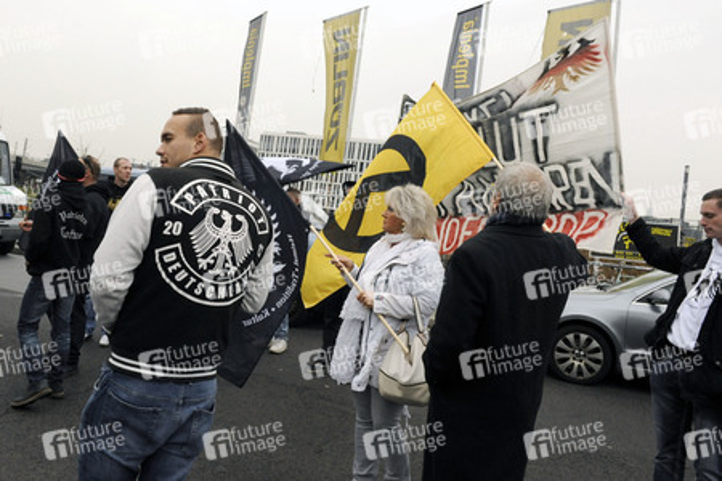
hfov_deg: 73.7
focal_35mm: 24
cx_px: 361
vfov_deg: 53.1
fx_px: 481
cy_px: 240
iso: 2000
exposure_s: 1/400
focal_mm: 24
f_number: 5.6
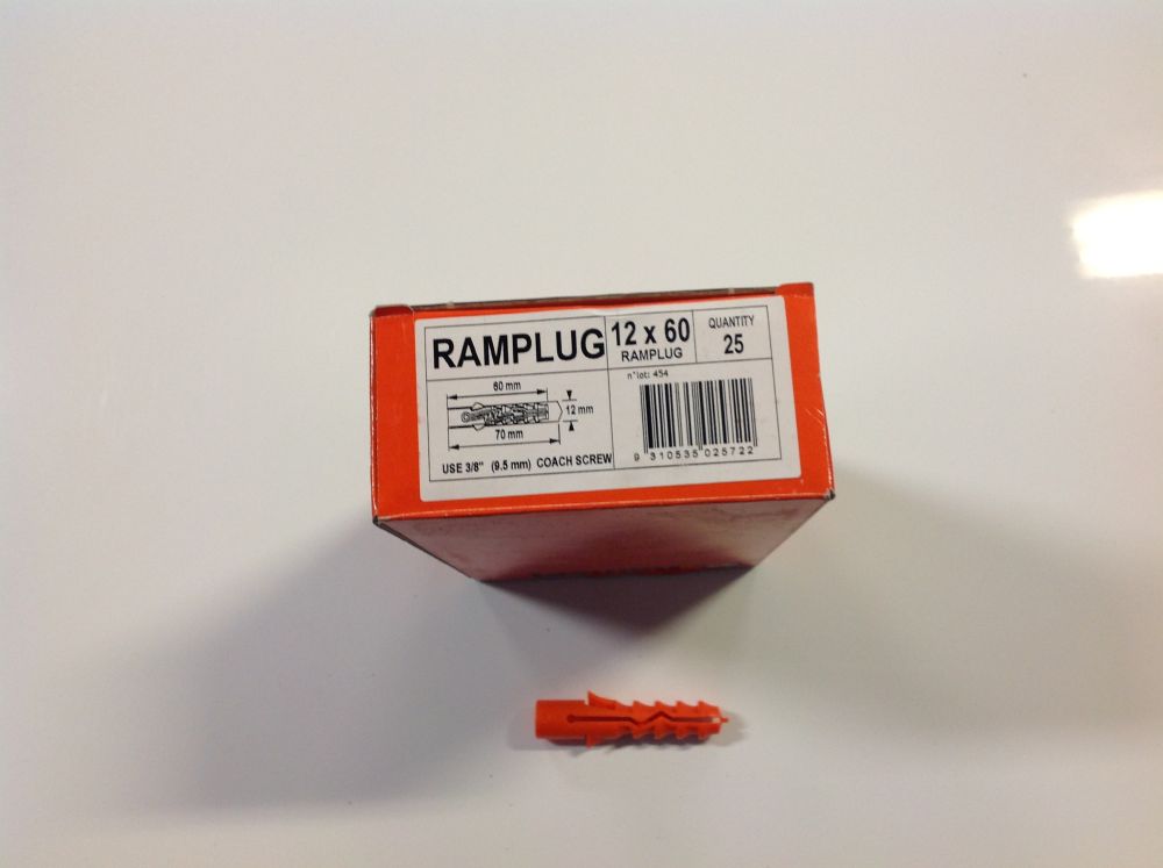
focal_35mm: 35
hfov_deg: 52.7
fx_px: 1174
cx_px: 582
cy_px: 434
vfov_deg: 40.6
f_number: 2.4
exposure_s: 1/17
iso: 80
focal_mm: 4.28
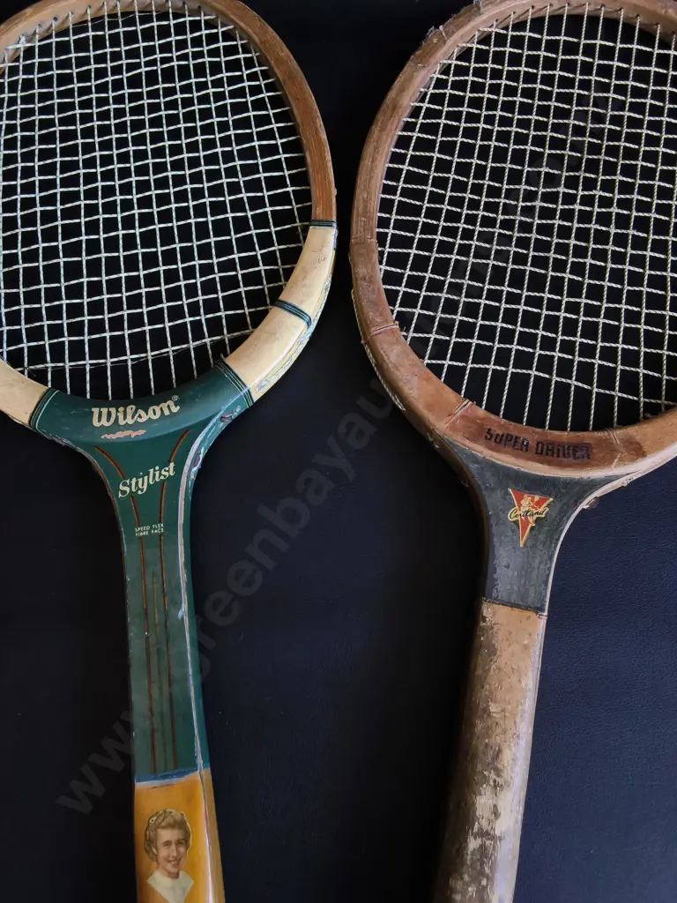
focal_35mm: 27
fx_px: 704
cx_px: 338
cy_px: 452
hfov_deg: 51.4
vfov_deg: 65.3
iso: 250
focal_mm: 2.87
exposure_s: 1/120
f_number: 2
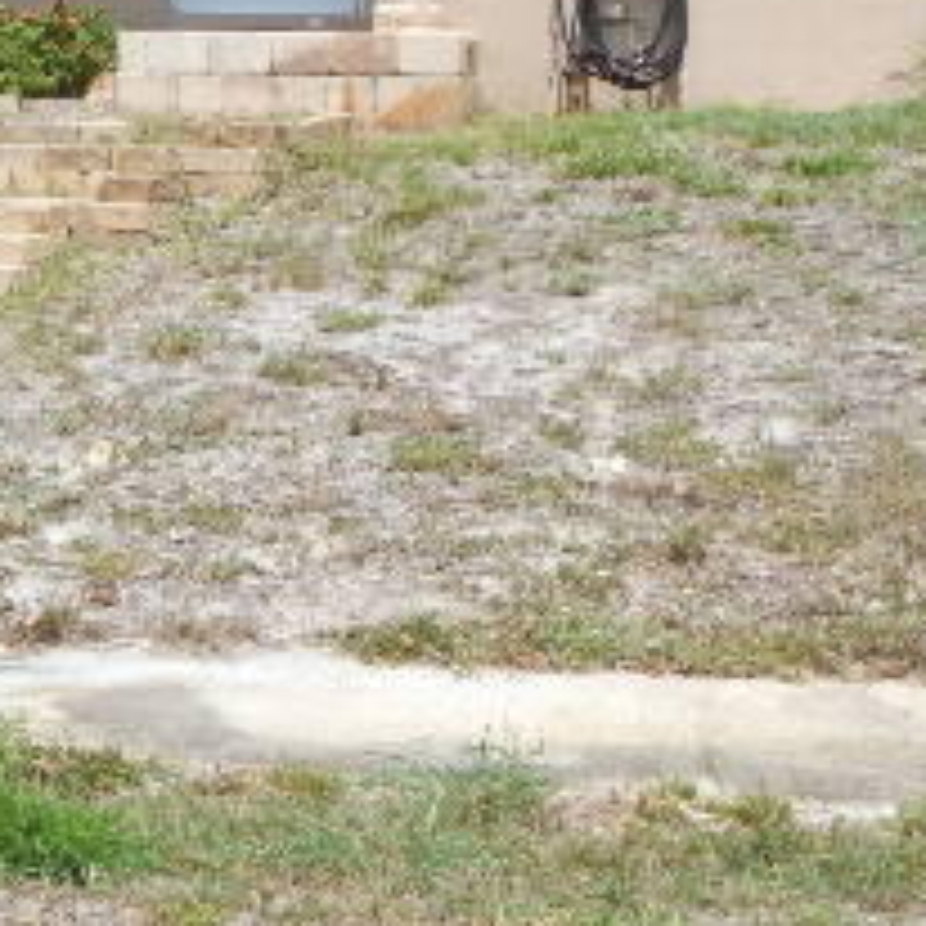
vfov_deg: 14.4
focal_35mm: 118
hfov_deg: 14.6
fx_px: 3571
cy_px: -103
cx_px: 112
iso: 125
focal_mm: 7.7
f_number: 3.6
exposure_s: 1/1000
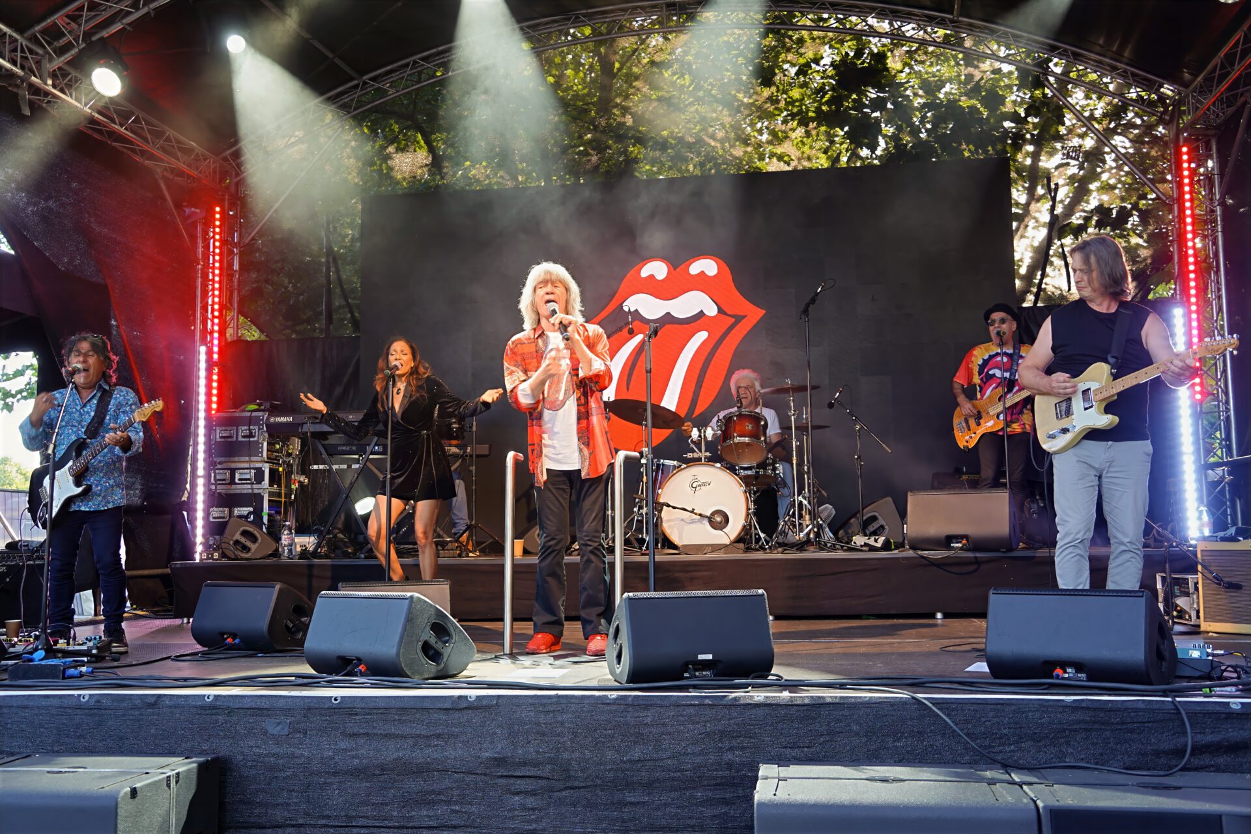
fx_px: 1147
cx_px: 626
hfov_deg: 57.2
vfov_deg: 40.0
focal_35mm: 33
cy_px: 417
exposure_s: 1/50
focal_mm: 33
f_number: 3.5
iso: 100
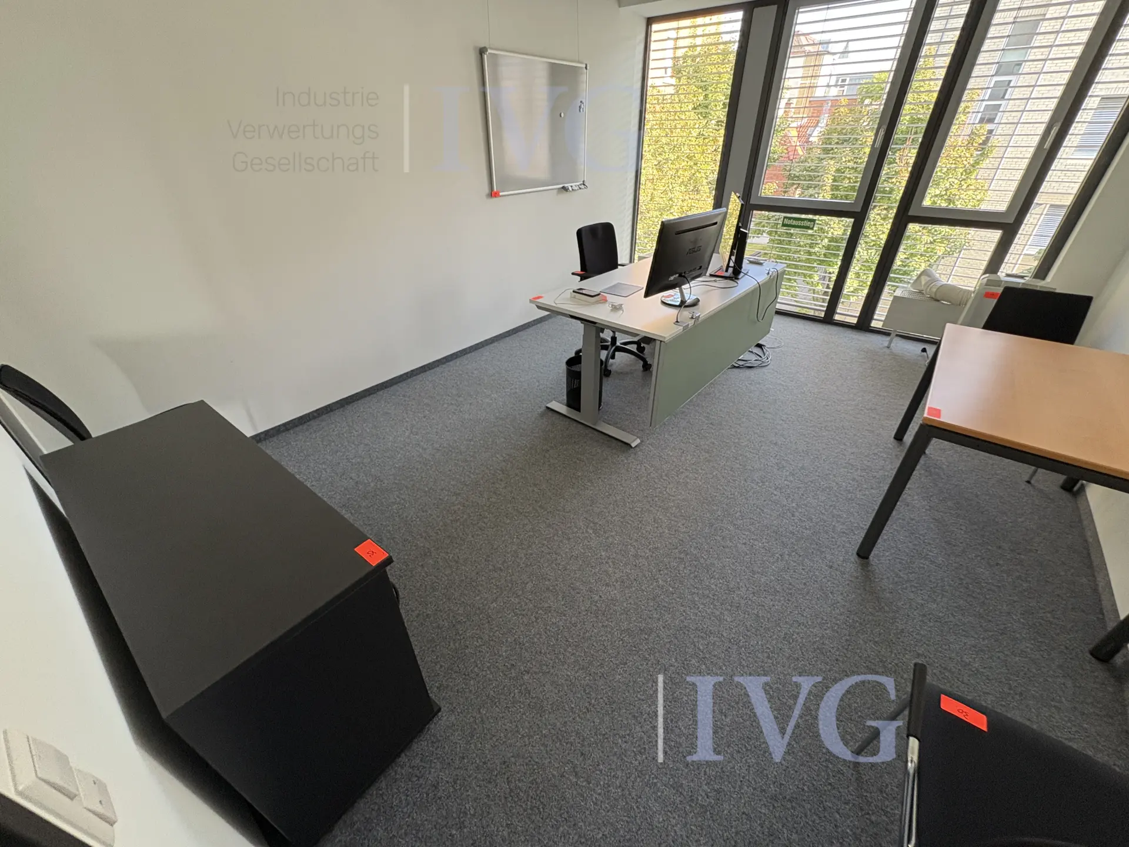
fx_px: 457
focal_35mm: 14
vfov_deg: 85.7
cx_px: 564
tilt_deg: -28.9
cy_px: 424
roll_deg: +0.5
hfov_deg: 102.1
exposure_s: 1/60
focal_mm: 2.22
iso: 250
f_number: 2.2
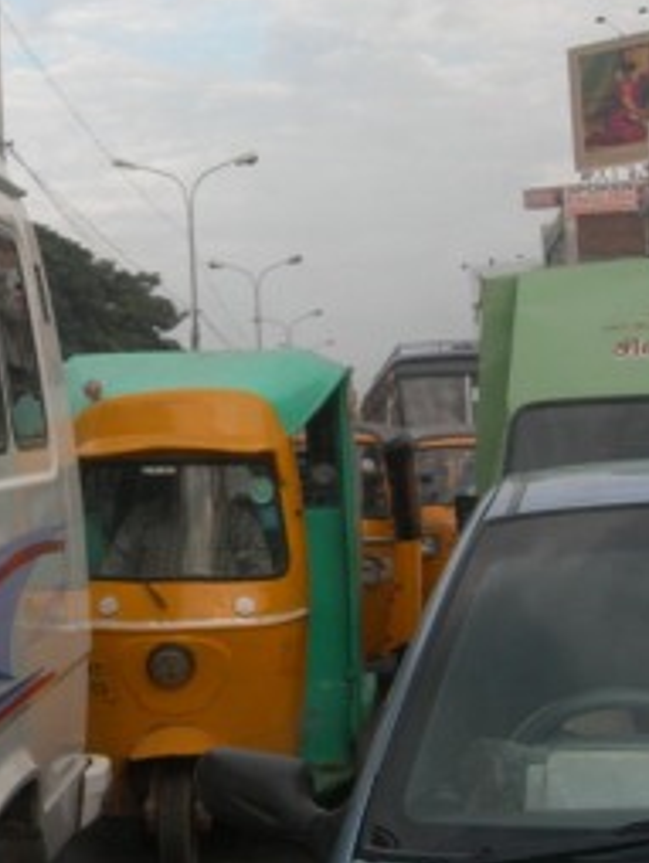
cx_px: 150
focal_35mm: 67
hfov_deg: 21.7
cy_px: 435
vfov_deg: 28.9
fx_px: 1672
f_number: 2.8
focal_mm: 7.8
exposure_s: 1/129
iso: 106
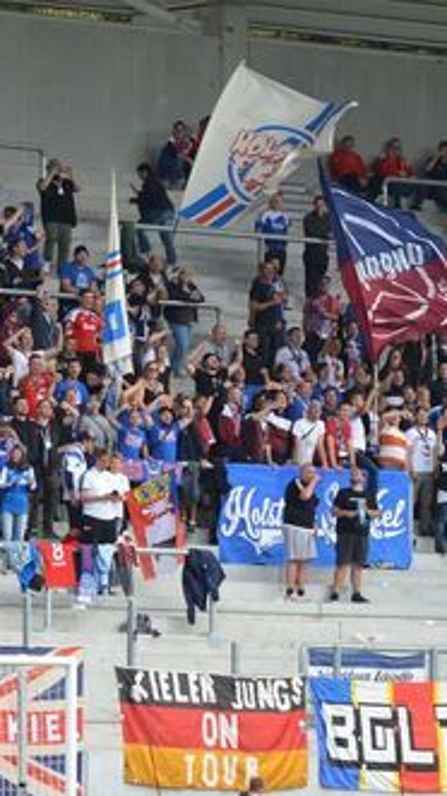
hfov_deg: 4.9
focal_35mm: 249
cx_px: 161
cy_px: 397
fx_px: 5251
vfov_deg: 8.7
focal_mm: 92
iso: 400
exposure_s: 1/1000
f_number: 4.5
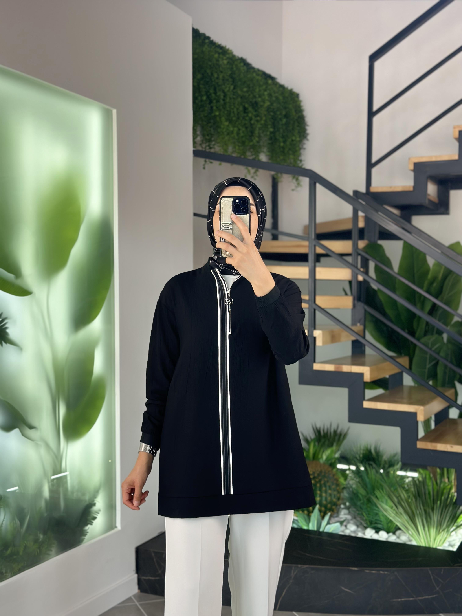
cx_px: 231
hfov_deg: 30.3
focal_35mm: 48
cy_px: 308
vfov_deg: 39.7
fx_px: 854
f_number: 1.78
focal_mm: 6.86
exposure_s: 1/223
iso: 80
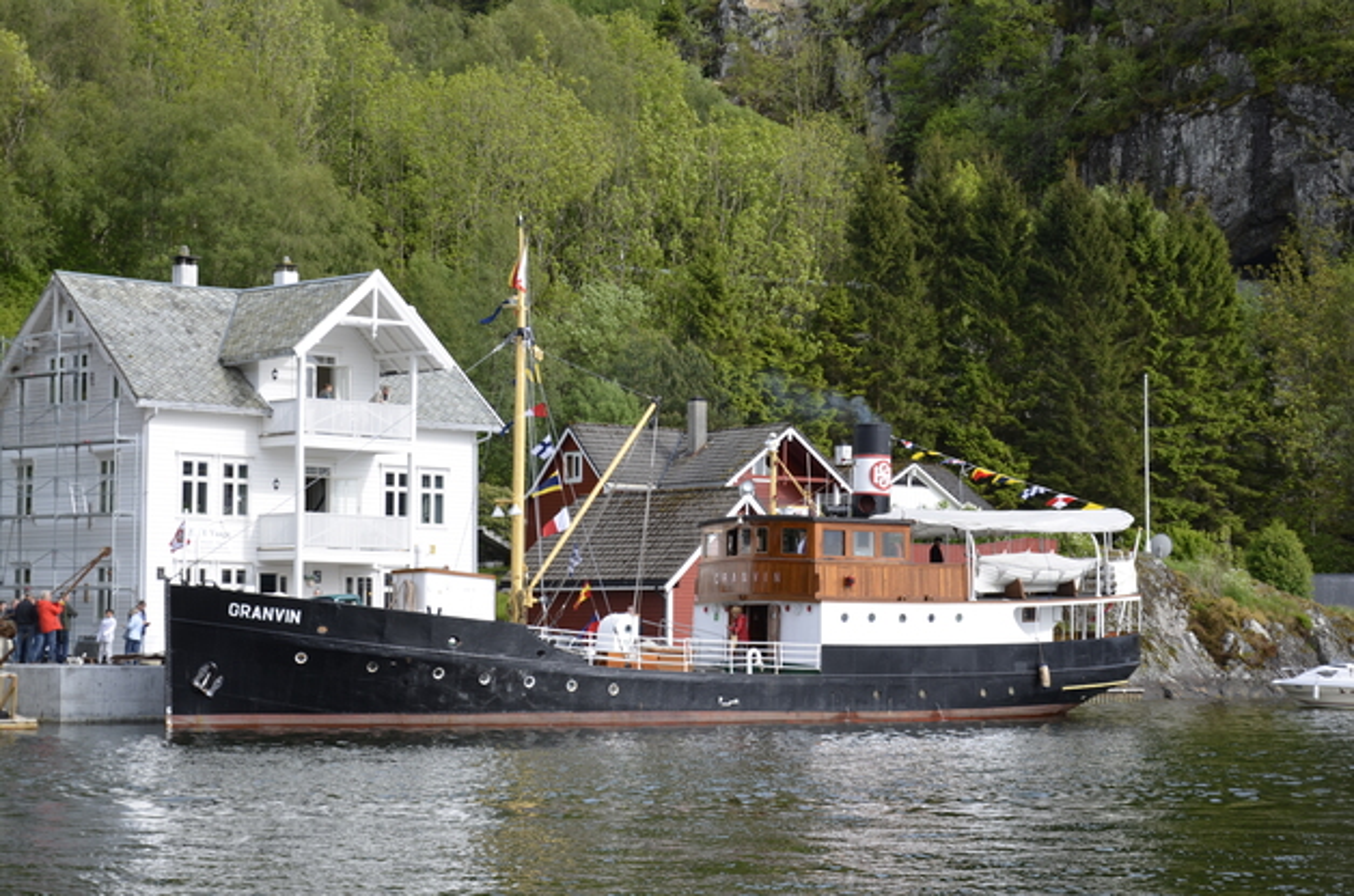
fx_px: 2702
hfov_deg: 28.1
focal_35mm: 72
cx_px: 677
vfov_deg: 18.8
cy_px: 448
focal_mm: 48
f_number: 7.1
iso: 100
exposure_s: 1/200
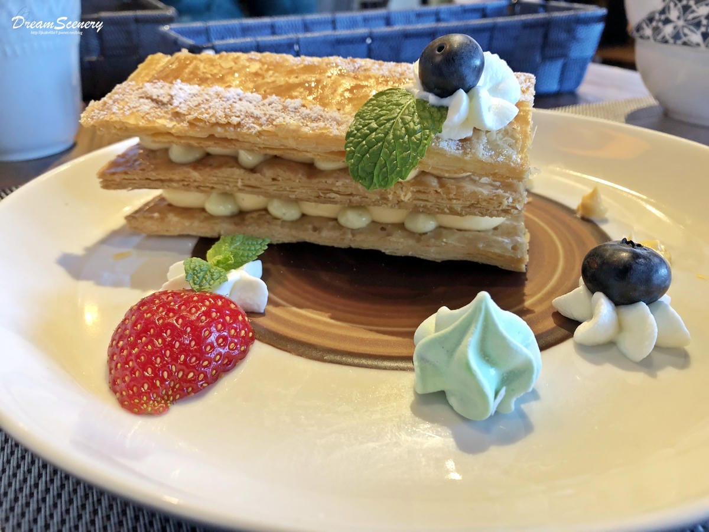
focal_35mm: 28
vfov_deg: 49.7
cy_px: 266
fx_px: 573
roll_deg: +1.6
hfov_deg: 63.4
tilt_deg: -27.7
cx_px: 354
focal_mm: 3.99
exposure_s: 1/15
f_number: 1.8
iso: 40
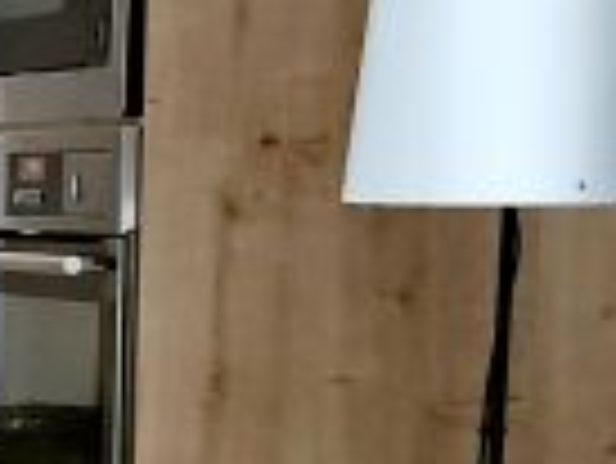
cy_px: 644
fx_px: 3331
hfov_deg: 8.7
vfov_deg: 7.8
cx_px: -1266
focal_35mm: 187
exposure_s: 1/50
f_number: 1.8
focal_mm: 5.23
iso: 400
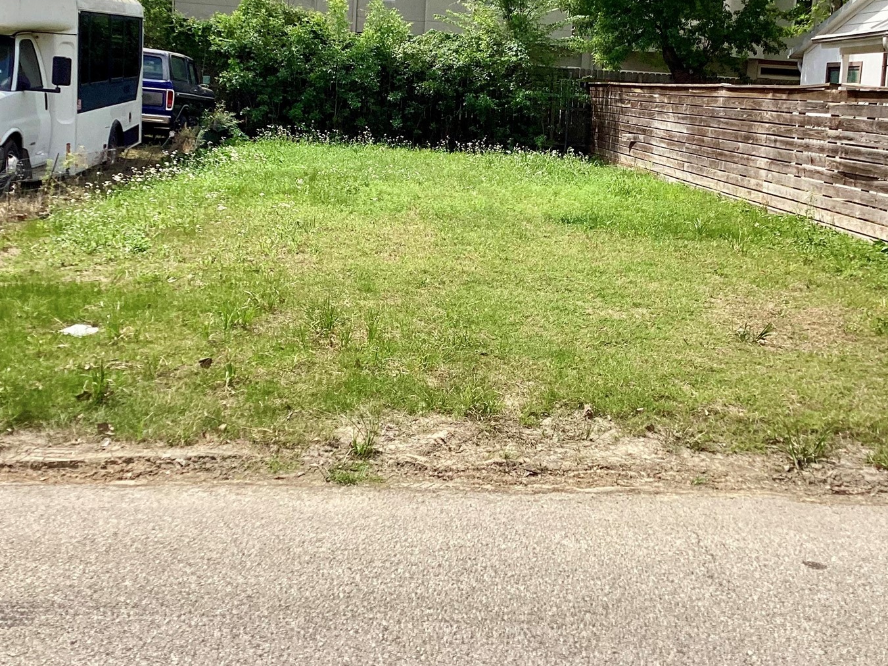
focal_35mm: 47
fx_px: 1206
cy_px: 227
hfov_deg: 40.4
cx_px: 484
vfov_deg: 30.7
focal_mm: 3.3
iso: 25
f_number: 2.4
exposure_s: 1/1335
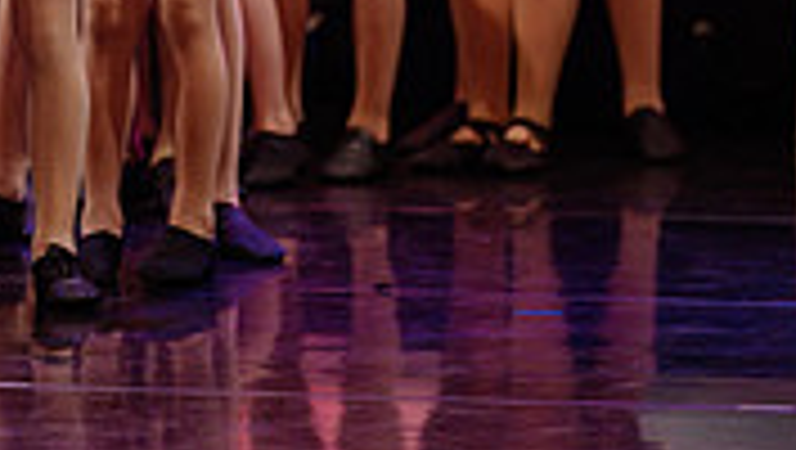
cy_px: -366
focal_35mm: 547
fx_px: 11558
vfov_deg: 2.2
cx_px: -412
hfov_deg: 3.9
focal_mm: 145
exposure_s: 1/320
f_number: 2.8
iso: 1600
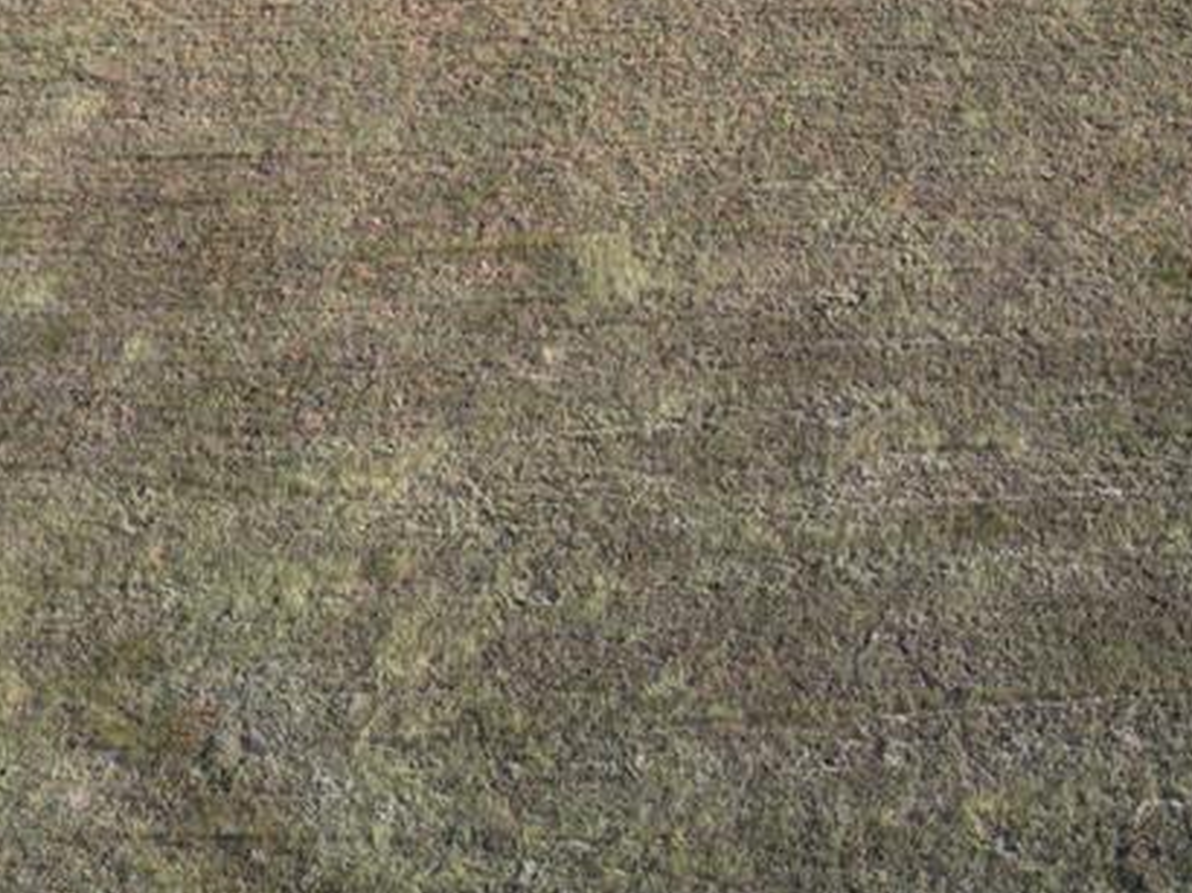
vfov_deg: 22.4
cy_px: -198
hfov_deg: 31.7
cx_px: 881
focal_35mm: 60
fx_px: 2065
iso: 130
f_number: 1.7
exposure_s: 1/1250
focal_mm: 6.72
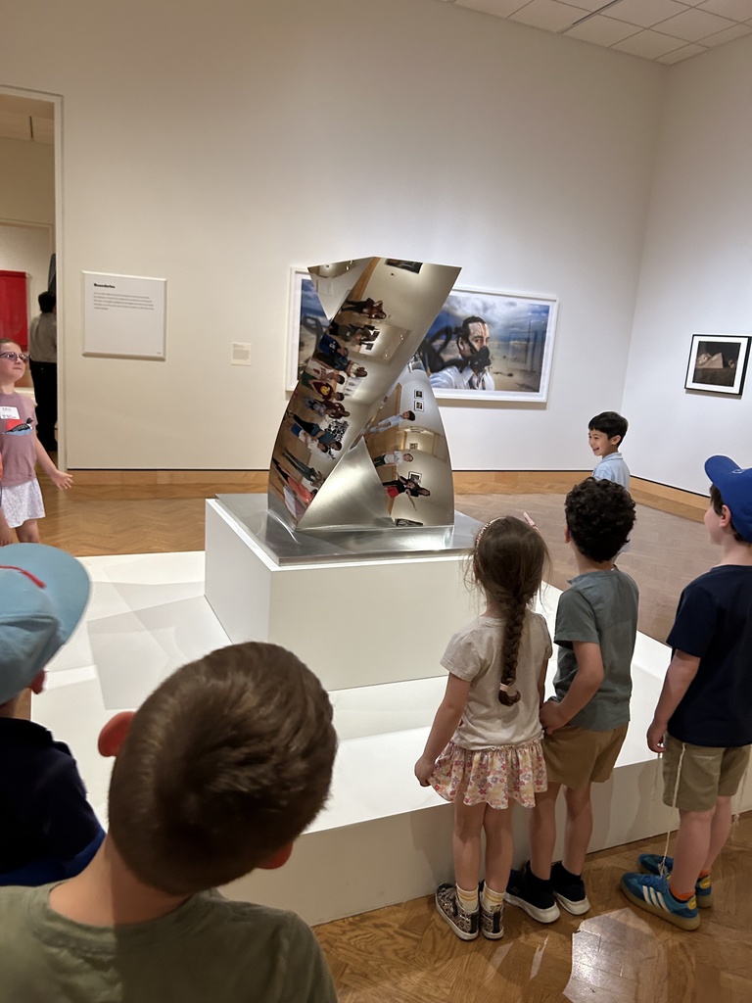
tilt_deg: -10.3
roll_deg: -3.4
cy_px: 502
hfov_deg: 53.1
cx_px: 376
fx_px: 753
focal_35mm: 26
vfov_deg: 67.3
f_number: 1.5
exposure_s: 1/60
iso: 250
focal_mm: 5.7
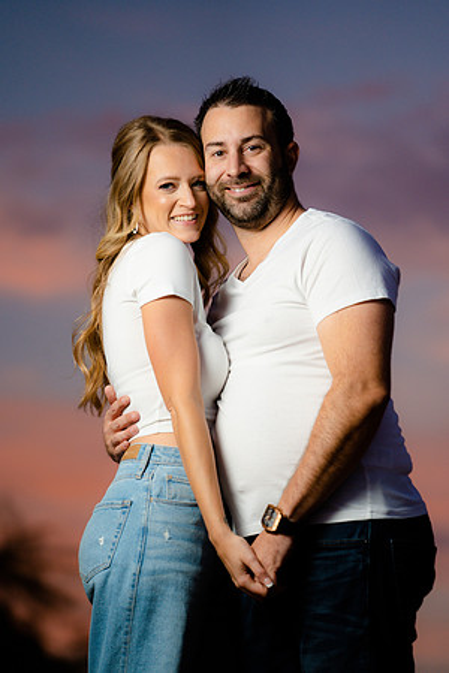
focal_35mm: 196
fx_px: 3667
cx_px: 224
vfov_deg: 10.5
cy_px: 336
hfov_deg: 7.0
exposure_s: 1/250
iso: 400
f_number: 4
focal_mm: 196
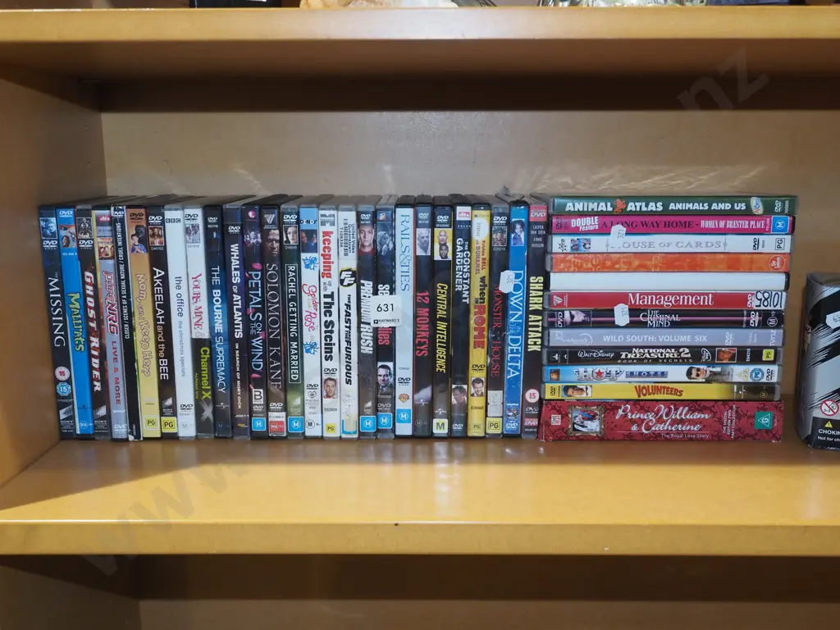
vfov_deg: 44.2
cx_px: 420
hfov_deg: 56.8
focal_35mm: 32
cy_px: 315
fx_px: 777
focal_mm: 16
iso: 1600
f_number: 5.6
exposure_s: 1/60
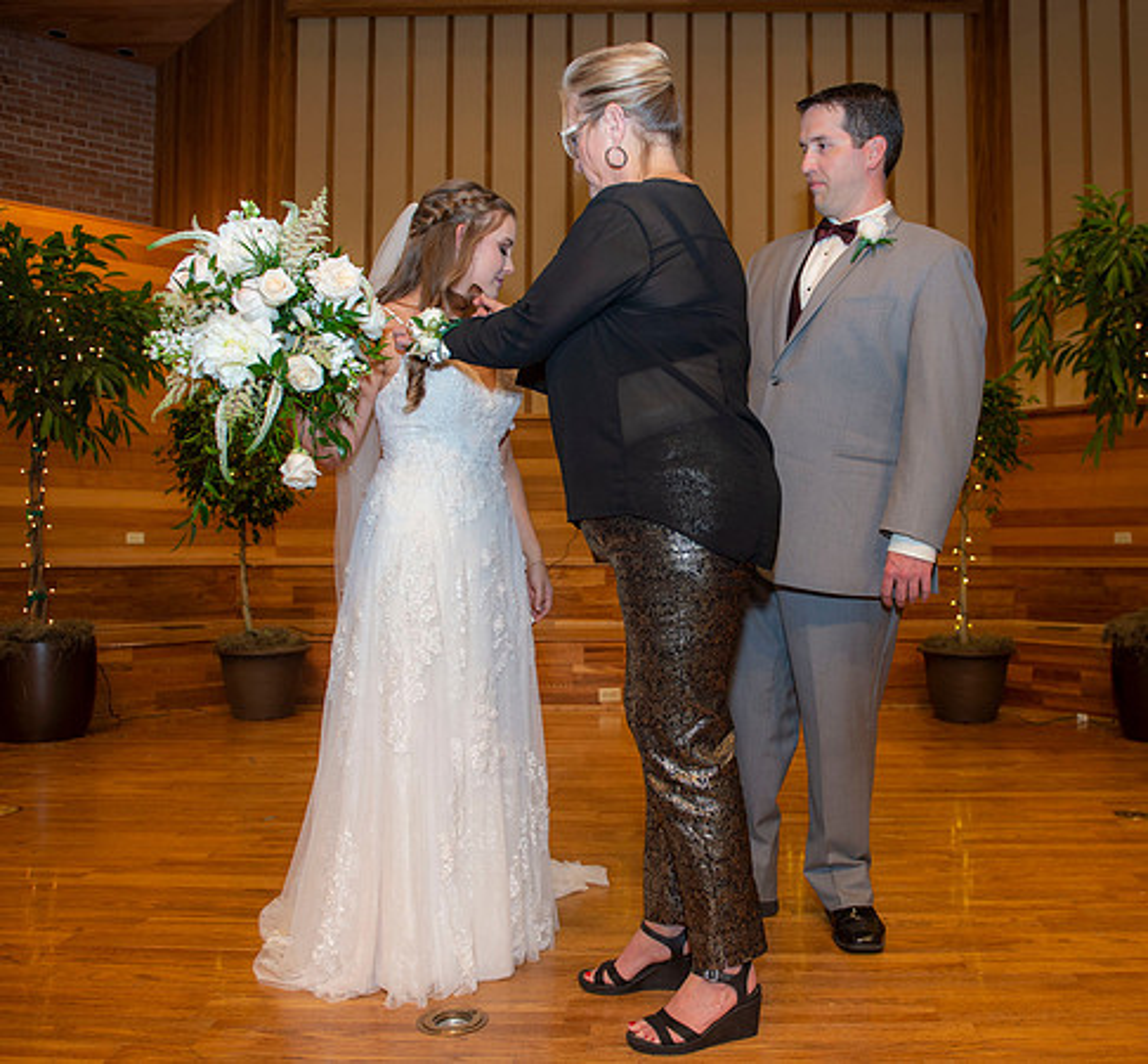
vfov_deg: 52.1
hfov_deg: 55.3
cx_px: 676
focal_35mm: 30
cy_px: 530
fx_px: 1087
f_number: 3.5
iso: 800
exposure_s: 1/160
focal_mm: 24
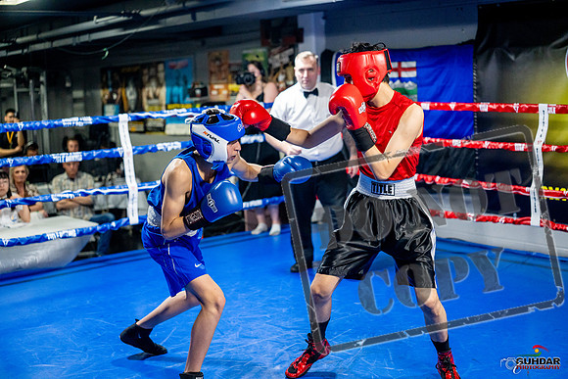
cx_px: 284
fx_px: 789
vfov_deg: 27.0
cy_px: 190
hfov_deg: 39.6
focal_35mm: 50
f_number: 2
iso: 4000
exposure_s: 1/1000
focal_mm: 50
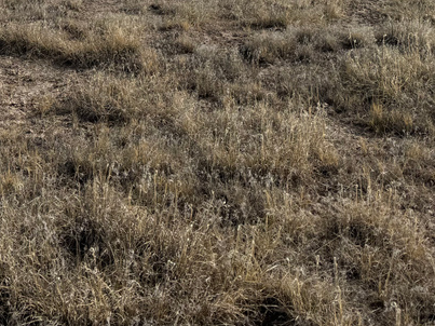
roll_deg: +0.6
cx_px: 92
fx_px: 766
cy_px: -44
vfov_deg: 22.5
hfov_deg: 31.0
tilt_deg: -7.8
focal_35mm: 61
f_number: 1.78
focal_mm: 6.76
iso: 80
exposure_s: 1/9009
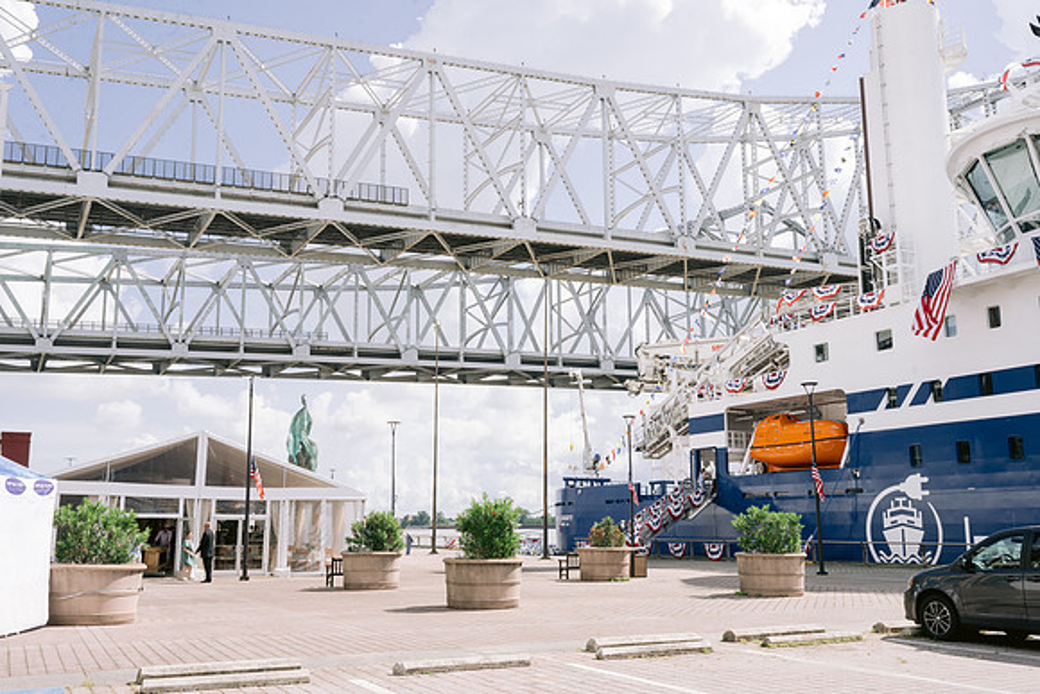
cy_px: 347
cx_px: 520
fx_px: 1011
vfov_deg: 37.9
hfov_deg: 54.4
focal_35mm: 35
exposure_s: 1/160
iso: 200
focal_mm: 35
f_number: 16
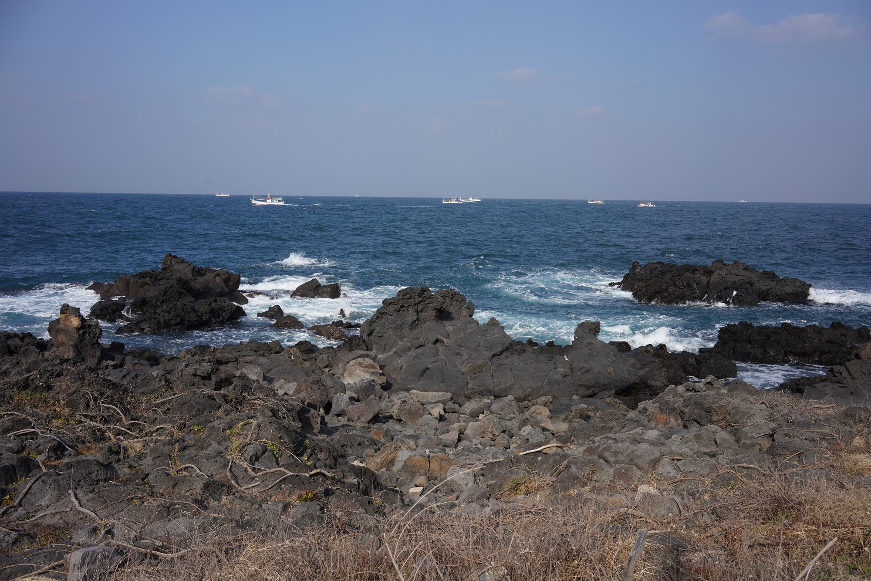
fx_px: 847
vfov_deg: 37.9
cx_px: 436
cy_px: 290
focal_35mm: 35
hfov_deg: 54.4
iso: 100
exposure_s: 1/100
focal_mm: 35
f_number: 14
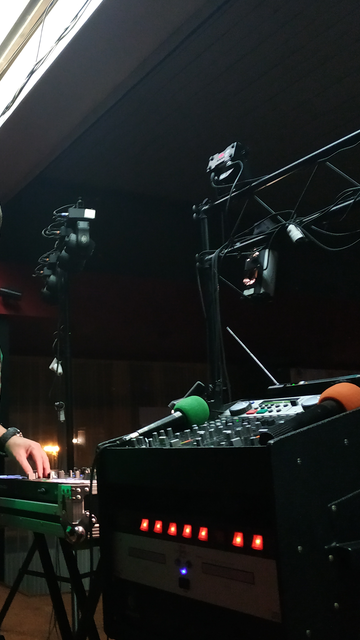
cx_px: 82
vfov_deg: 54.0
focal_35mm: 37
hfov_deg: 31.3
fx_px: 628
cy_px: 314
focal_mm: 3.94
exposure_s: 1/20
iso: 640
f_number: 1.9
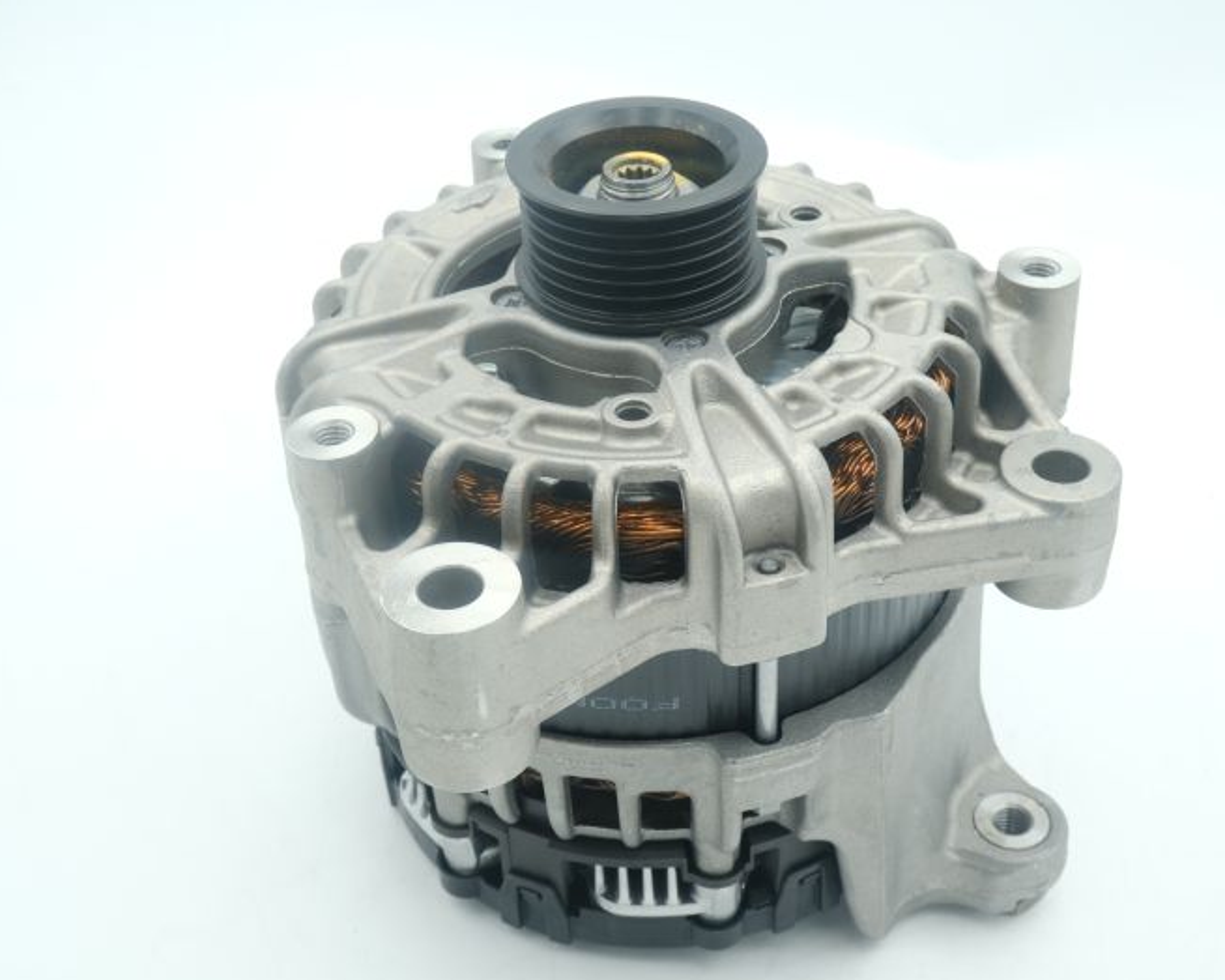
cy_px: 489
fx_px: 1704
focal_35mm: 47
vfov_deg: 32.1
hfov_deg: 39.5
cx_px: 645
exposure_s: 1/20
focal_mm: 27.1
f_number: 11
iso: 200
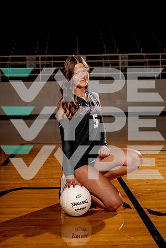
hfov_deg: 22.6
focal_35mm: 60
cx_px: 83
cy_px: 124
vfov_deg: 33.4
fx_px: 415
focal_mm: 60
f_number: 5.6
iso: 100
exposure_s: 1/250
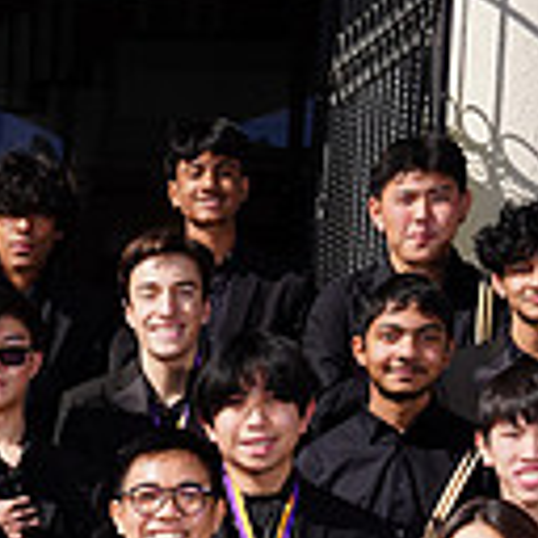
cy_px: 759
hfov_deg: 11.2
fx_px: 2638
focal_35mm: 150
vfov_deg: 11.3
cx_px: -282
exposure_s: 1/250
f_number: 10
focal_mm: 39
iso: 100
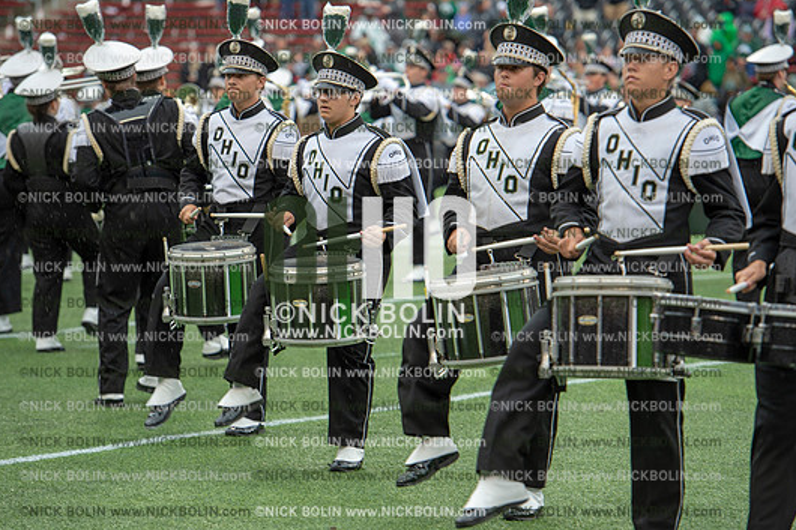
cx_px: 369
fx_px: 3868
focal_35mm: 175
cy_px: 267
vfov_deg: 7.8
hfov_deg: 11.7
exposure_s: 1/500
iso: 400
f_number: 4
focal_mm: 160
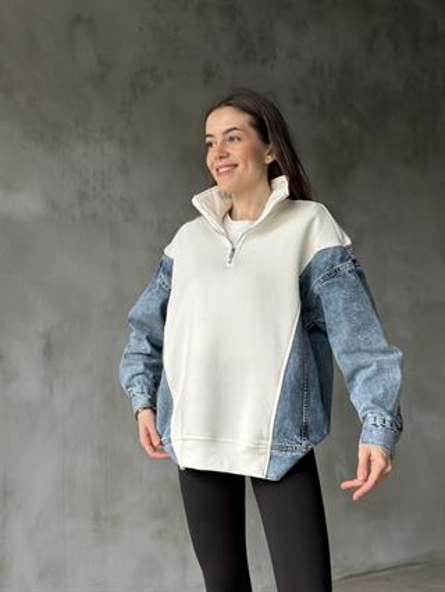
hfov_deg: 30.3
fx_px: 822
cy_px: 296
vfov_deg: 39.6
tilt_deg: +2.5
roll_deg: +0.4
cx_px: 222
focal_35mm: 48
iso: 200
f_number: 1.78
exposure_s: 1/60
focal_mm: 6.86
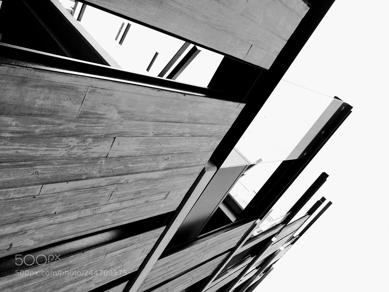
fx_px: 303
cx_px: 194
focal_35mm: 27
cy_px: 146
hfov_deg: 65.3
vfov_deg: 51.4
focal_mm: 4.5
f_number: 2.2
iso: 80
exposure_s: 1/100
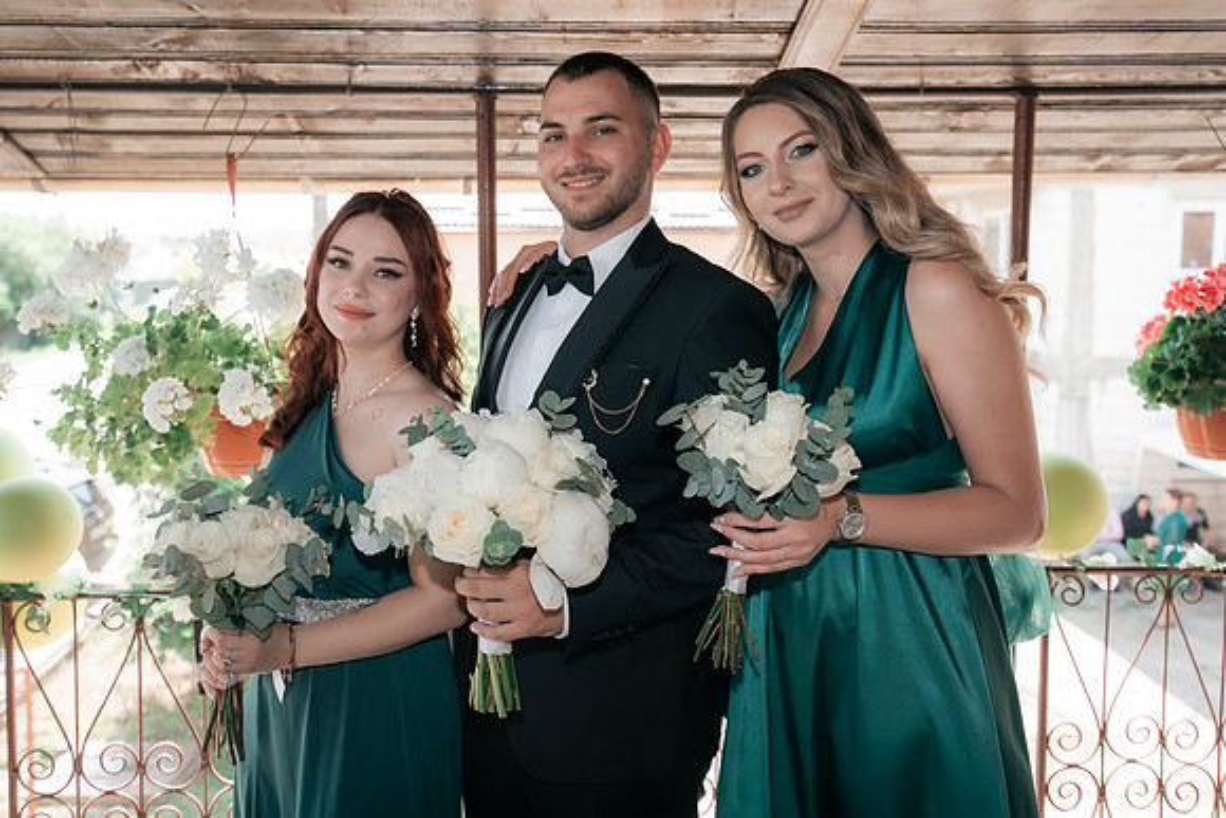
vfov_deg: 38.2
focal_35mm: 35
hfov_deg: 54.9
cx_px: 574
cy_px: 375
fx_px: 1180
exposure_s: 1/250
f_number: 3.5
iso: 320
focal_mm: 30
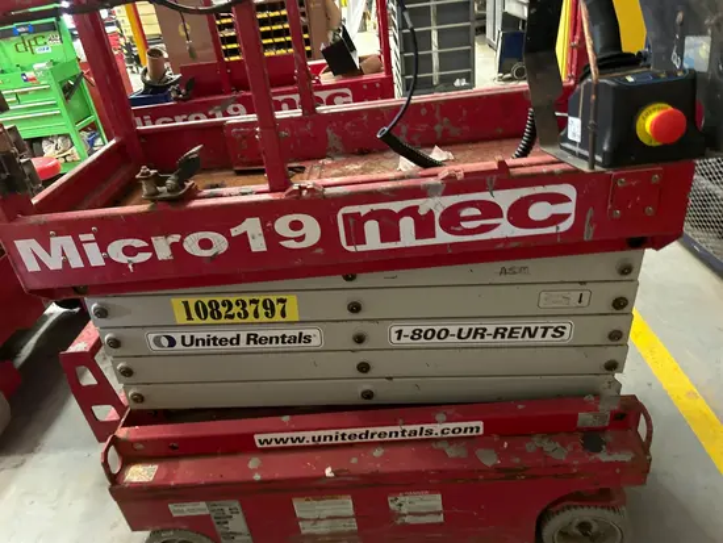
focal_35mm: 26
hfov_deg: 67.3
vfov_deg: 53.1
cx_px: 362
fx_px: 543
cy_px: 272
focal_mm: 5.7
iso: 500
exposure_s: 1/30
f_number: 1.5
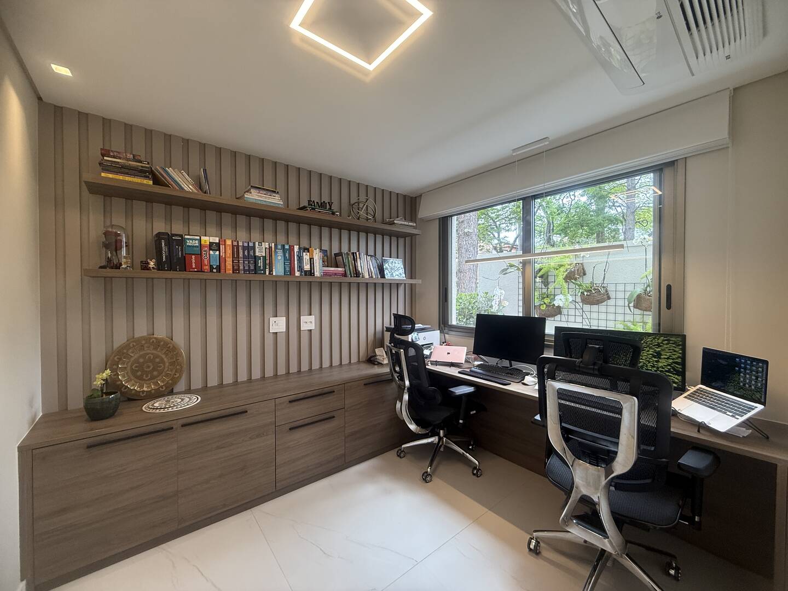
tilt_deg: +0.1
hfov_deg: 102.1
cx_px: 394
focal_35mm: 14
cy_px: 296
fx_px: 319
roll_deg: -0.4
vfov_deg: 85.7
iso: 125
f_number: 2.2
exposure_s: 1/120
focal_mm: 2.22
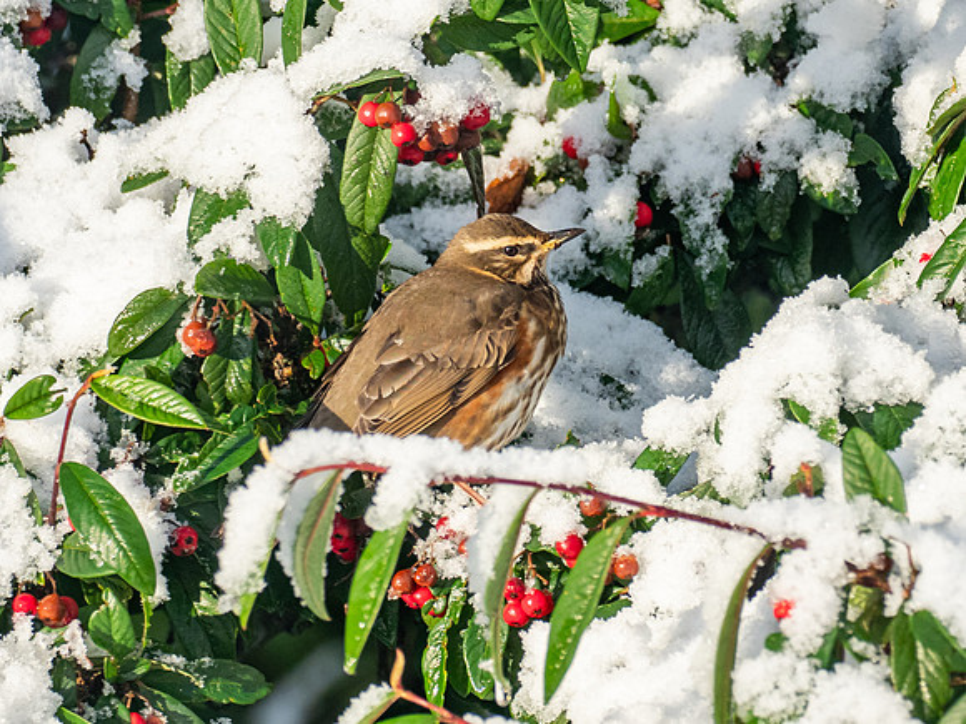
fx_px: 30724
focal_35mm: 1101
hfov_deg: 1.8
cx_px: 472
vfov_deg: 1.4
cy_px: 274
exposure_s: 1/800
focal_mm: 300
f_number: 4
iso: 400
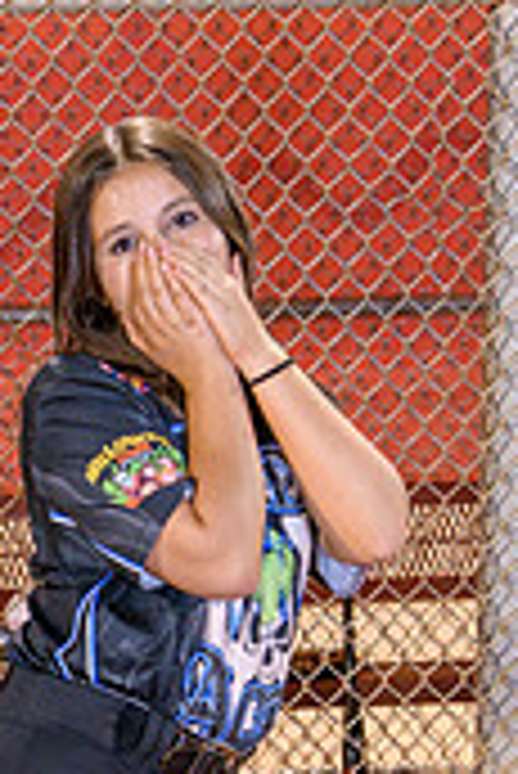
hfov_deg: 10.4
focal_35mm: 131
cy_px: 814
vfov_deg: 15.3
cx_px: -41
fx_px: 2822
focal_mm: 50
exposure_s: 1/80
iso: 2000
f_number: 5
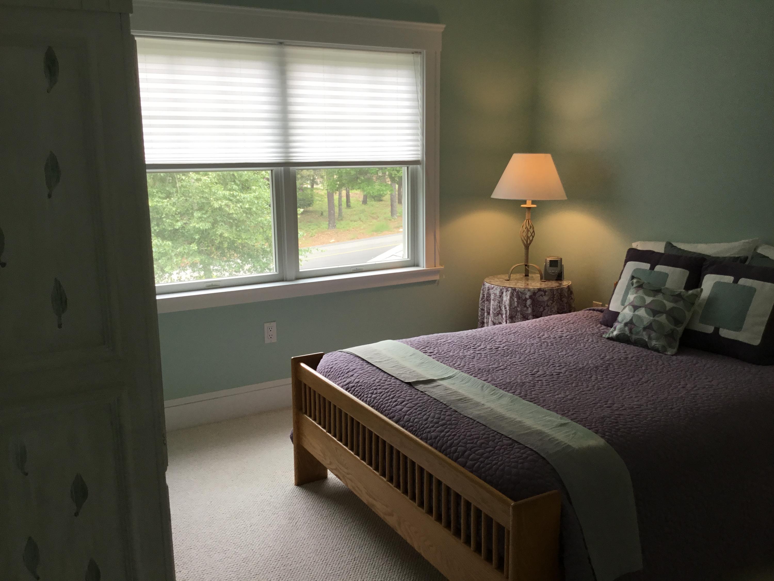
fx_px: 693
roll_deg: +1.4
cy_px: 290
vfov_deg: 45.4
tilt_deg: -12.4
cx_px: 387
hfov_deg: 58.4
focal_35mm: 31
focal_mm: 3.3
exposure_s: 1/60
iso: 32
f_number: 2.4
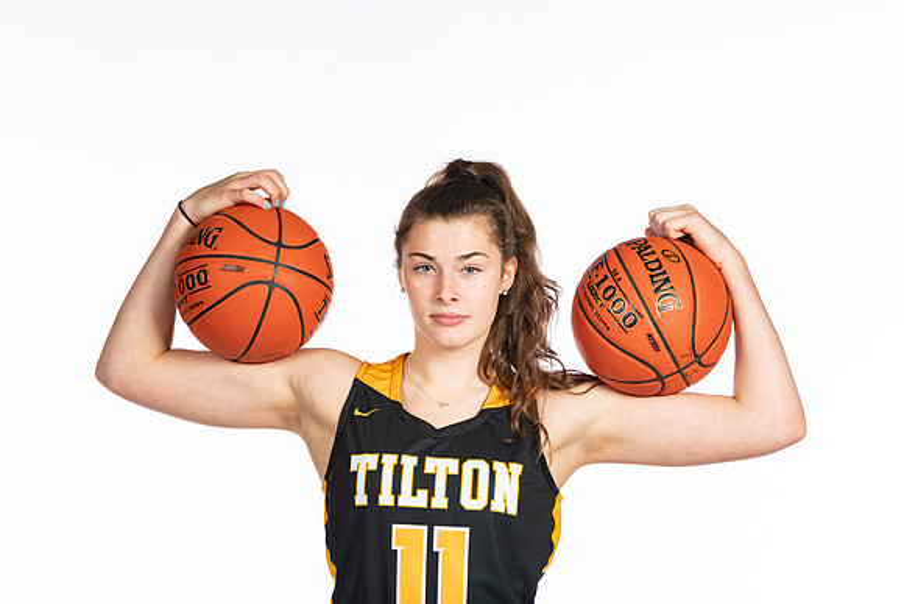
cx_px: 452
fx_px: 5086
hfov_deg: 10.2
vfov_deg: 6.8
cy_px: 302
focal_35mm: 202
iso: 100
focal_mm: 135
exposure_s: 1/100
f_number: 5
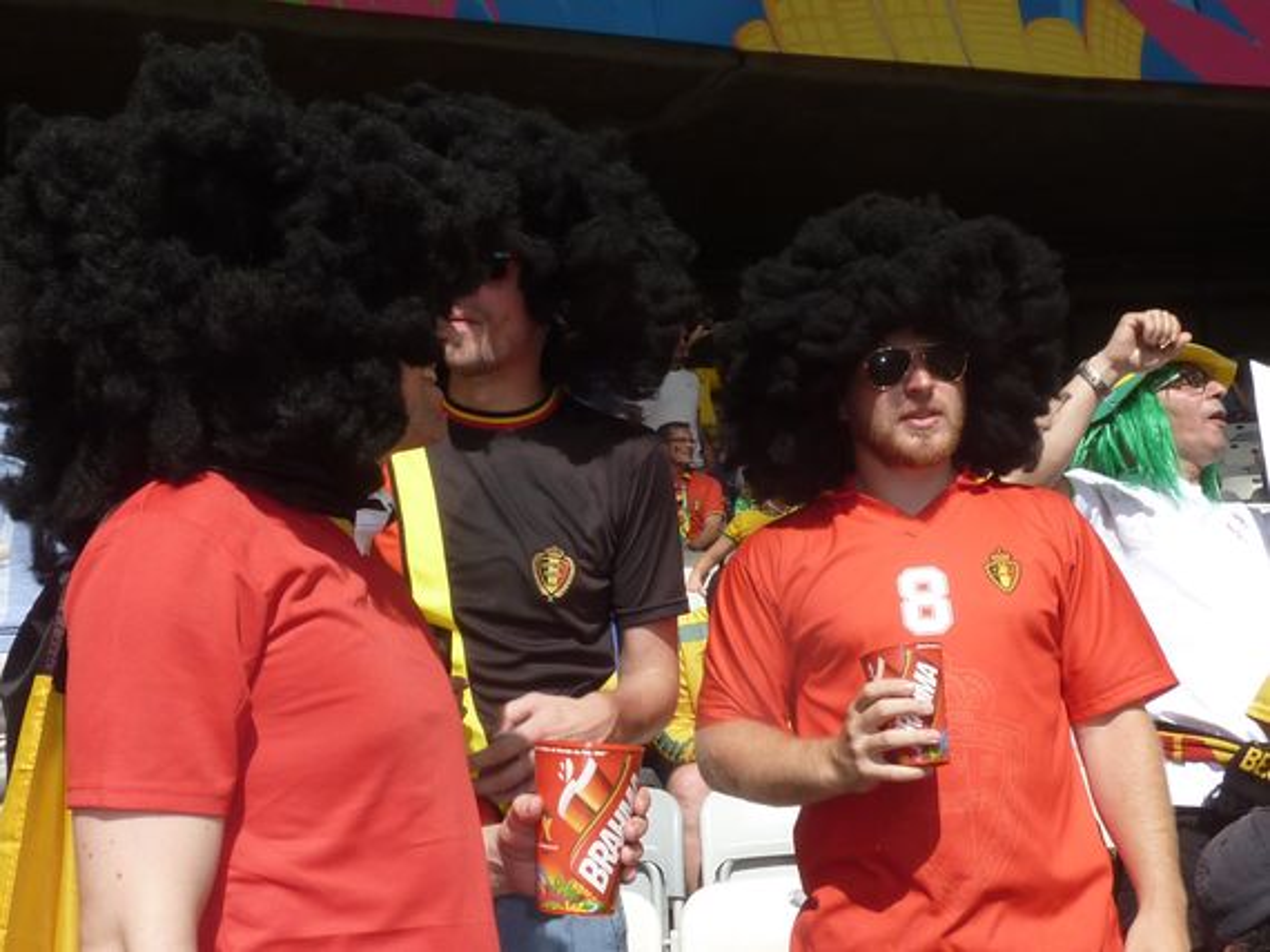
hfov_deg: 39.7
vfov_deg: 30.2
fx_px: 1760
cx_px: 635
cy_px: 476
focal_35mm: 48
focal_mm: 4.4
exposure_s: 1/400
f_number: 5.6
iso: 100
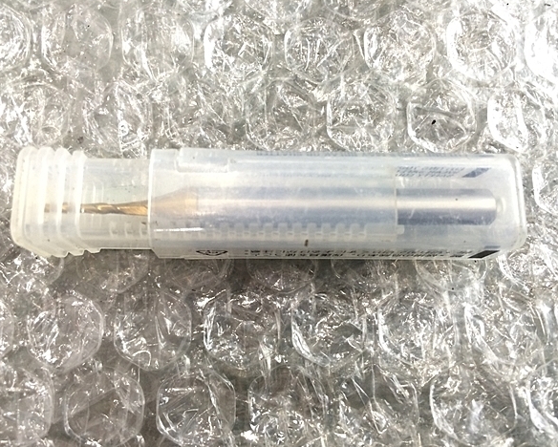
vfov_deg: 47.2
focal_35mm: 31
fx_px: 512
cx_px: 270
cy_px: 221
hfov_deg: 57.1
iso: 125
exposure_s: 1/30
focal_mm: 4.15
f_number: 2.2
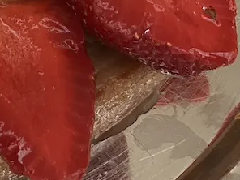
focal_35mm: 121
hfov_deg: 14.8
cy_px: -139
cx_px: -151
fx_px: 839
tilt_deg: -49.6
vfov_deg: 11.4
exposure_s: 1/60
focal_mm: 3.99
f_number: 1.8
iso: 125
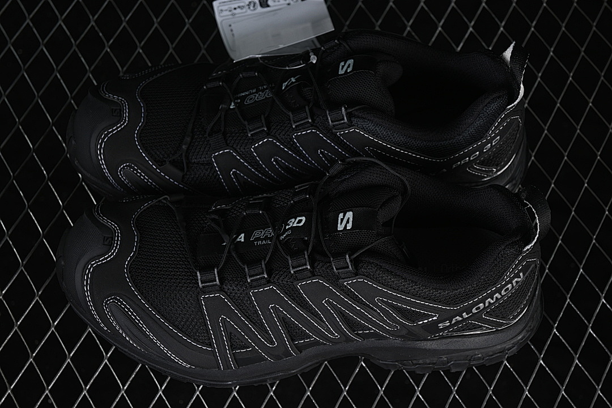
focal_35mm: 75
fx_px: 1275
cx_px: 306
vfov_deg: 18.2
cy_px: 204
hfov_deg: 27.0
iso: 160
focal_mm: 50
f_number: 6.3
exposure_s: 1/50
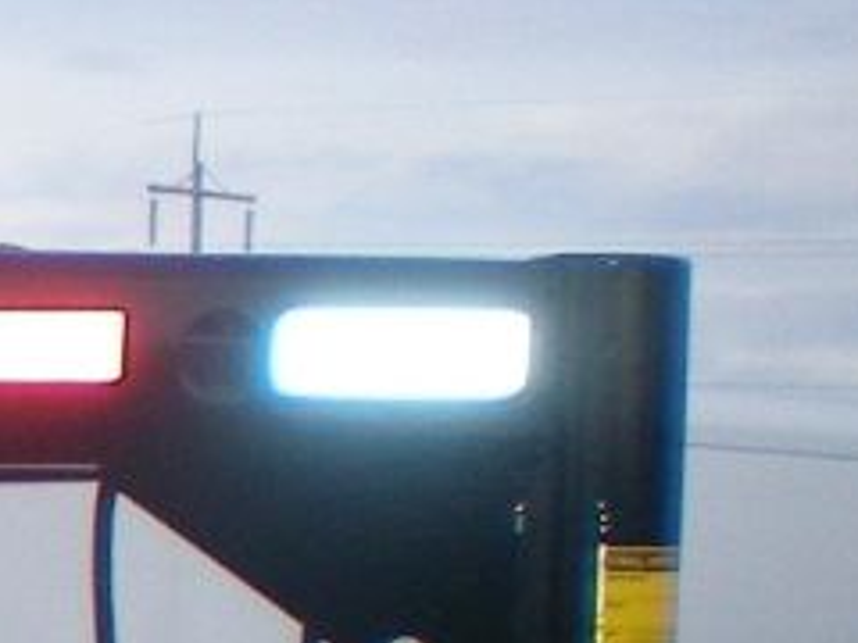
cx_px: -1237
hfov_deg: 9.3
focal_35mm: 190
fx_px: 4709
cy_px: 1022
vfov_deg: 7.6
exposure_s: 1/320
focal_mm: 6.3
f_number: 3.1
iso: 64
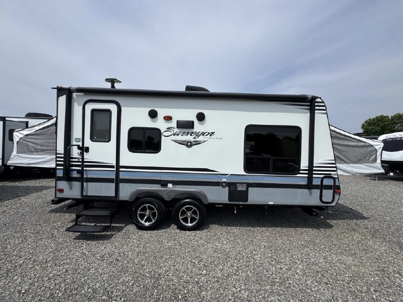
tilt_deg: +2.0
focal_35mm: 14
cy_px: 151
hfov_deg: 102.1
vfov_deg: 85.7
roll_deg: +1.3
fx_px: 163
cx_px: 202
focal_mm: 2.22
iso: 50
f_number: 2.2
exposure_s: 1/3390
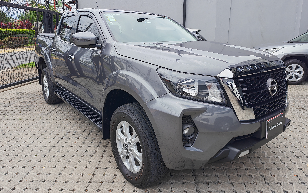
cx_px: 156
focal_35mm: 26
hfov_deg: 70.4
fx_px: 218
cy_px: 77
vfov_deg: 47.3
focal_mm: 6.12
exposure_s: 1/1000
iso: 50
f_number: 1.9
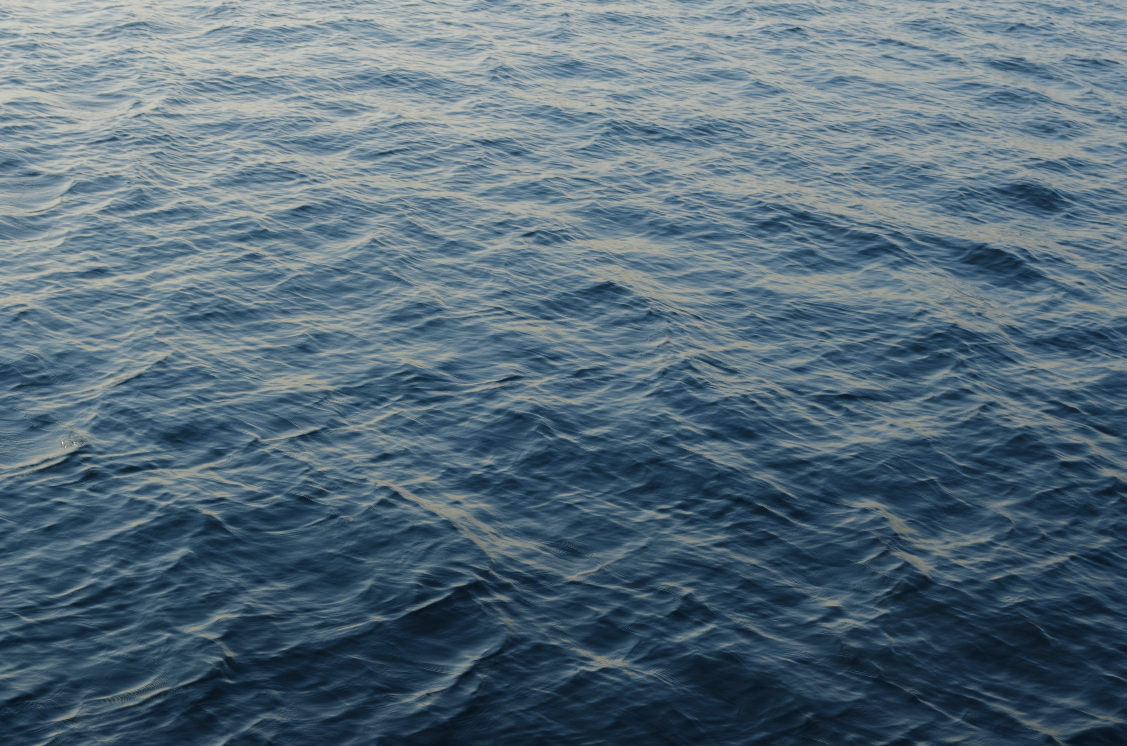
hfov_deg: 24.7
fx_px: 2577
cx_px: 564
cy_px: 373
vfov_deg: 16.5
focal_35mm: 82
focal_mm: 55
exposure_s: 1/80
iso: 100
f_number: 9
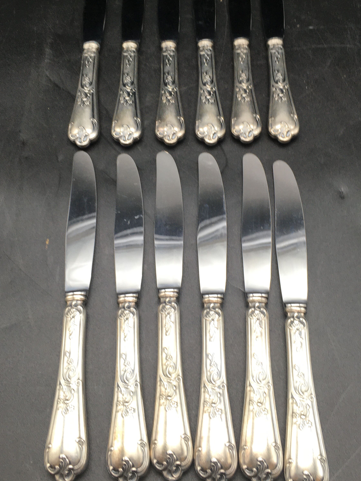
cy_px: 210
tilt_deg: -60.9
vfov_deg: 47.7
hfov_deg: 36.8
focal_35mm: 39
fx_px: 542
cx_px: 177
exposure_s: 1/100
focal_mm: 4.15
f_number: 2.2
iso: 32
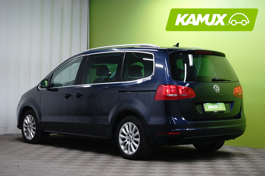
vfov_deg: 19.5
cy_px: 88
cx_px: 132
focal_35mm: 70
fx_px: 515
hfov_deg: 28.8
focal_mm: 70
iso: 500
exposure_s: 1/6
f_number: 8
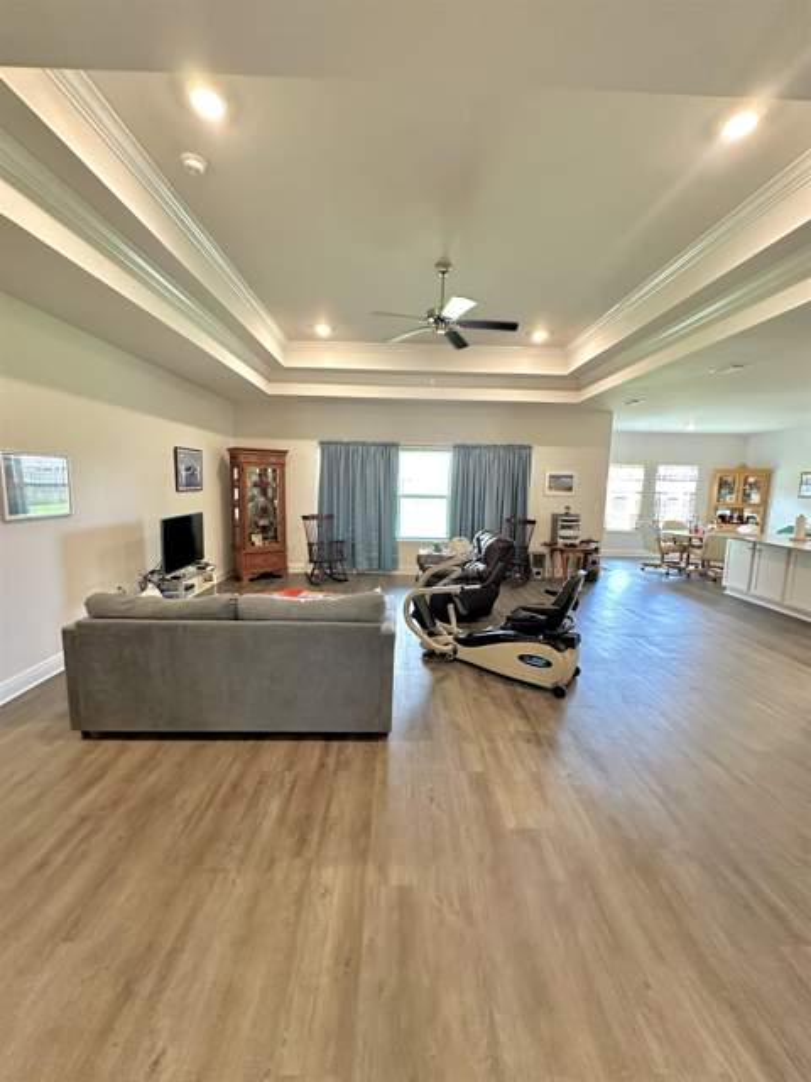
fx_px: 437
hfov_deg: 85.7
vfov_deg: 102.1
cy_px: 541
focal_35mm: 14
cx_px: 406
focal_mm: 2.22
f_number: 2.2
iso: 400
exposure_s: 1/60
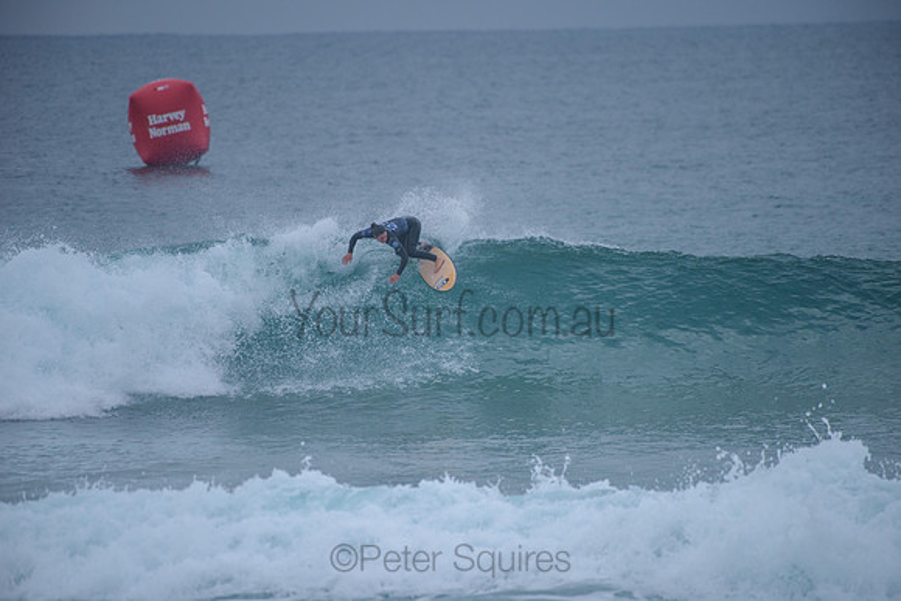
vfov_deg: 2.8
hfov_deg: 4.1
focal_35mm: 500
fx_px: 12516
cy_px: 300
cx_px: 450
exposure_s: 1/2000
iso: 320
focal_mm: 500
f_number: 5.6
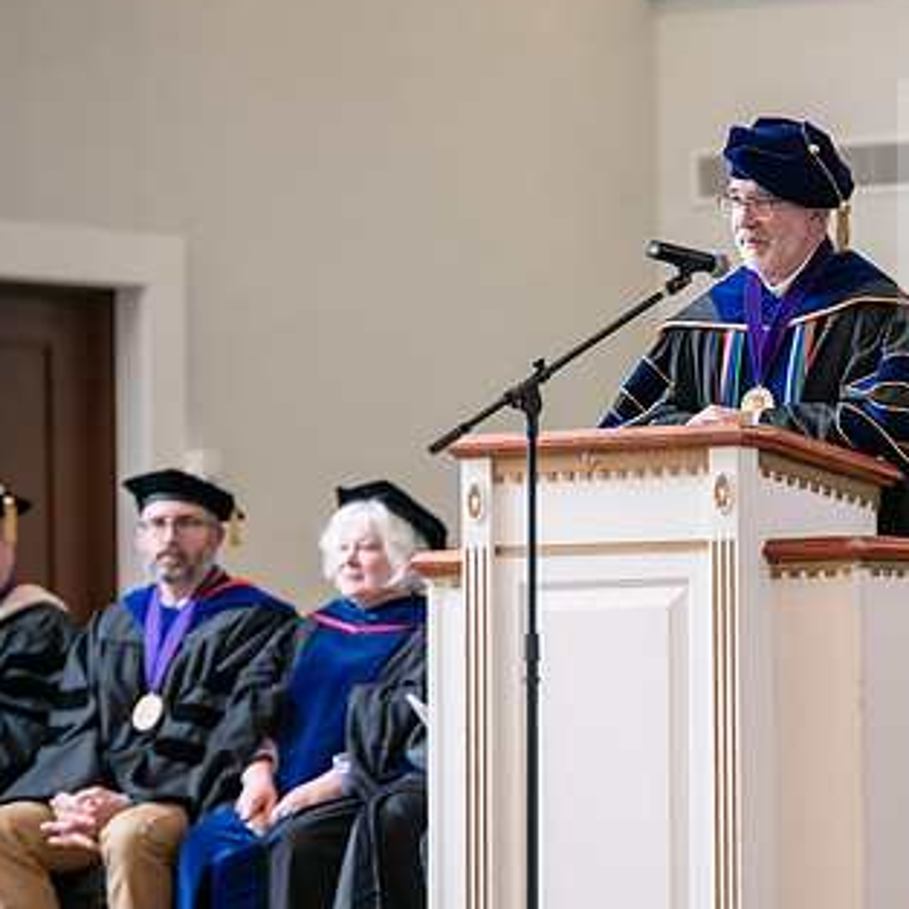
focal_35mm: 259
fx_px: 7695
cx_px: 811
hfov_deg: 6.7
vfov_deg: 6.8
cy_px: 430
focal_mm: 165
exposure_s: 1/200
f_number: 3.5
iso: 1600
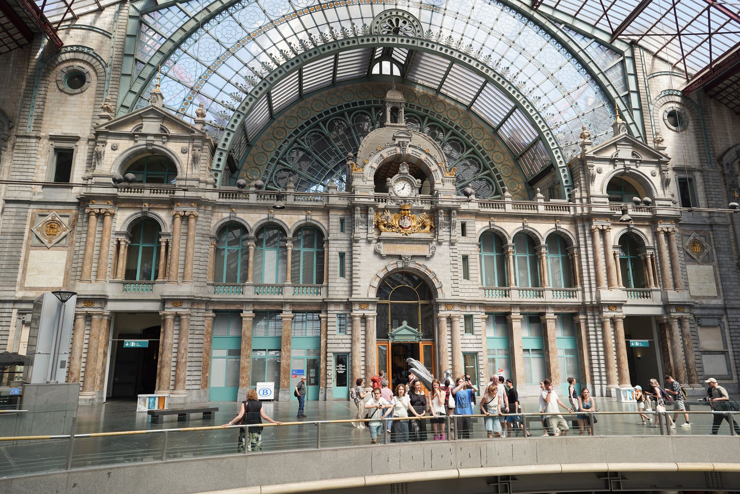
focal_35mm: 24
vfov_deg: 53.1
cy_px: 247
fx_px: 493
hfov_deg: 73.7
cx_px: 370
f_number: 6.3
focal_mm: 24
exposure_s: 1/100
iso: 100
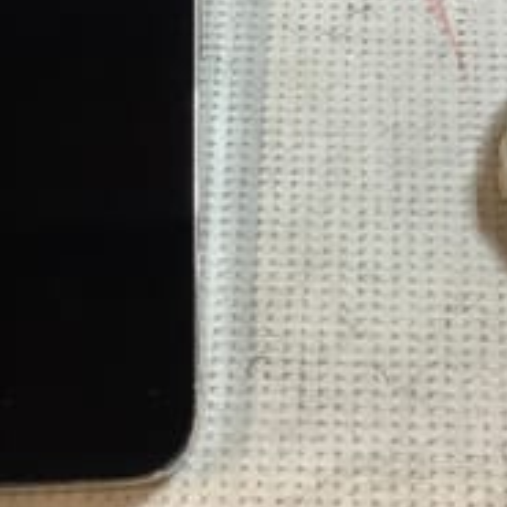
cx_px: 285
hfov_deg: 23.3
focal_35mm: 74
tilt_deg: -63.5
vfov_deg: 23.2
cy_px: 133
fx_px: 1226
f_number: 2.4
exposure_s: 1/50
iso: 125
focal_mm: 3.3
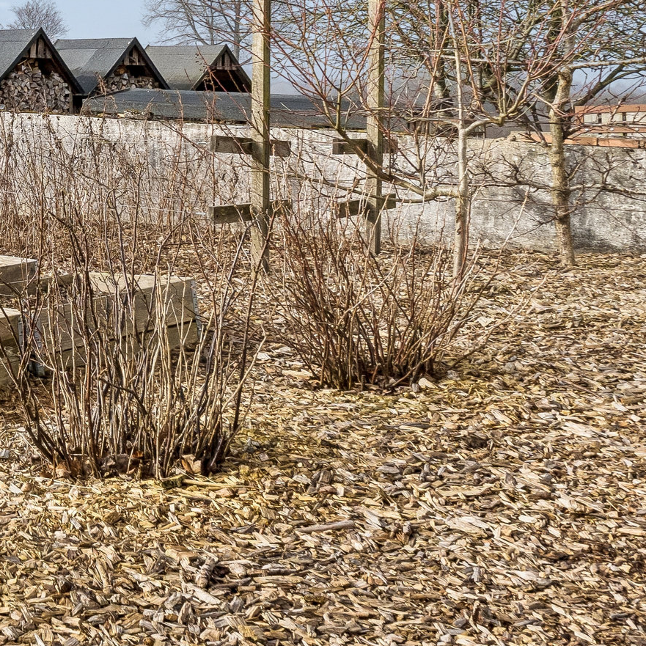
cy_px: 89
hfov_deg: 25.3
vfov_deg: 29.3
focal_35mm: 56
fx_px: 1192
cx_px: -238
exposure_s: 1/500
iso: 250
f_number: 8
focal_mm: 13
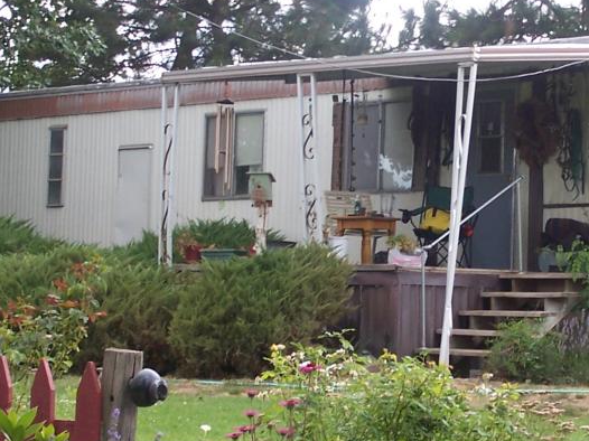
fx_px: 2857
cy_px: 218
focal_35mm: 168
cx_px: 429
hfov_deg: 11.7
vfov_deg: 8.8
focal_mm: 11.5
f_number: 3.2
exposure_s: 1/250
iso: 80
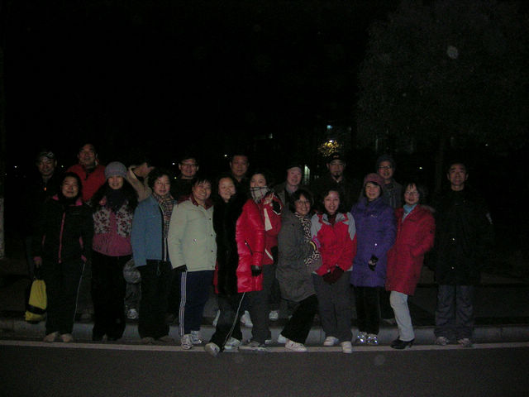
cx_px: 264
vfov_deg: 40.7
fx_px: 535
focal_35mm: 35
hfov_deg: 52.6
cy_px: 198
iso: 200
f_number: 2.8
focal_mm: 5.4
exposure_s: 1/60.1
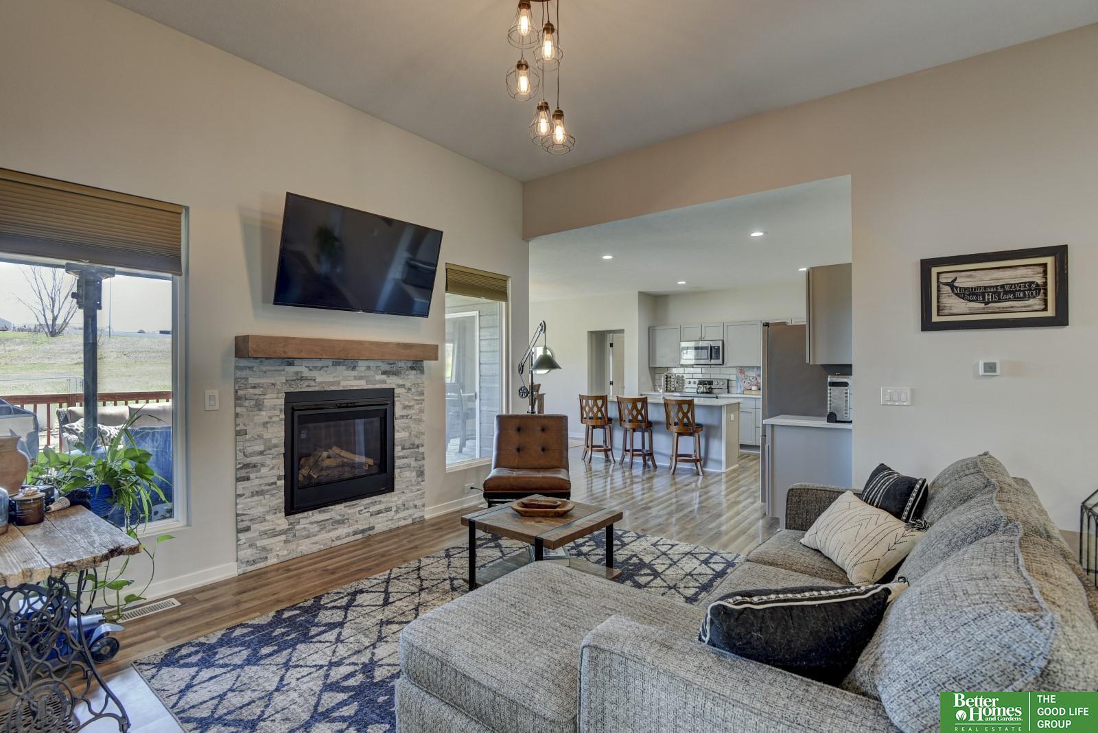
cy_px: 366
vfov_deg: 53.2
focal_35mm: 24
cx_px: 549
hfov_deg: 73.7
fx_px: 732
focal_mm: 24
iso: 400
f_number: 8
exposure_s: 1/6
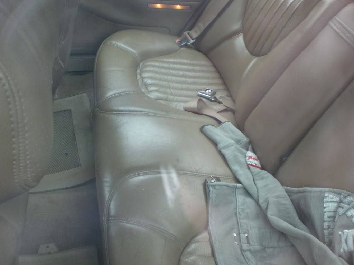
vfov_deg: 37.7
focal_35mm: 38
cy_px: 132
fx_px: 389
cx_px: 177
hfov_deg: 49.0
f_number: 3.1
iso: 200
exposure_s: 1/125
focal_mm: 6.3
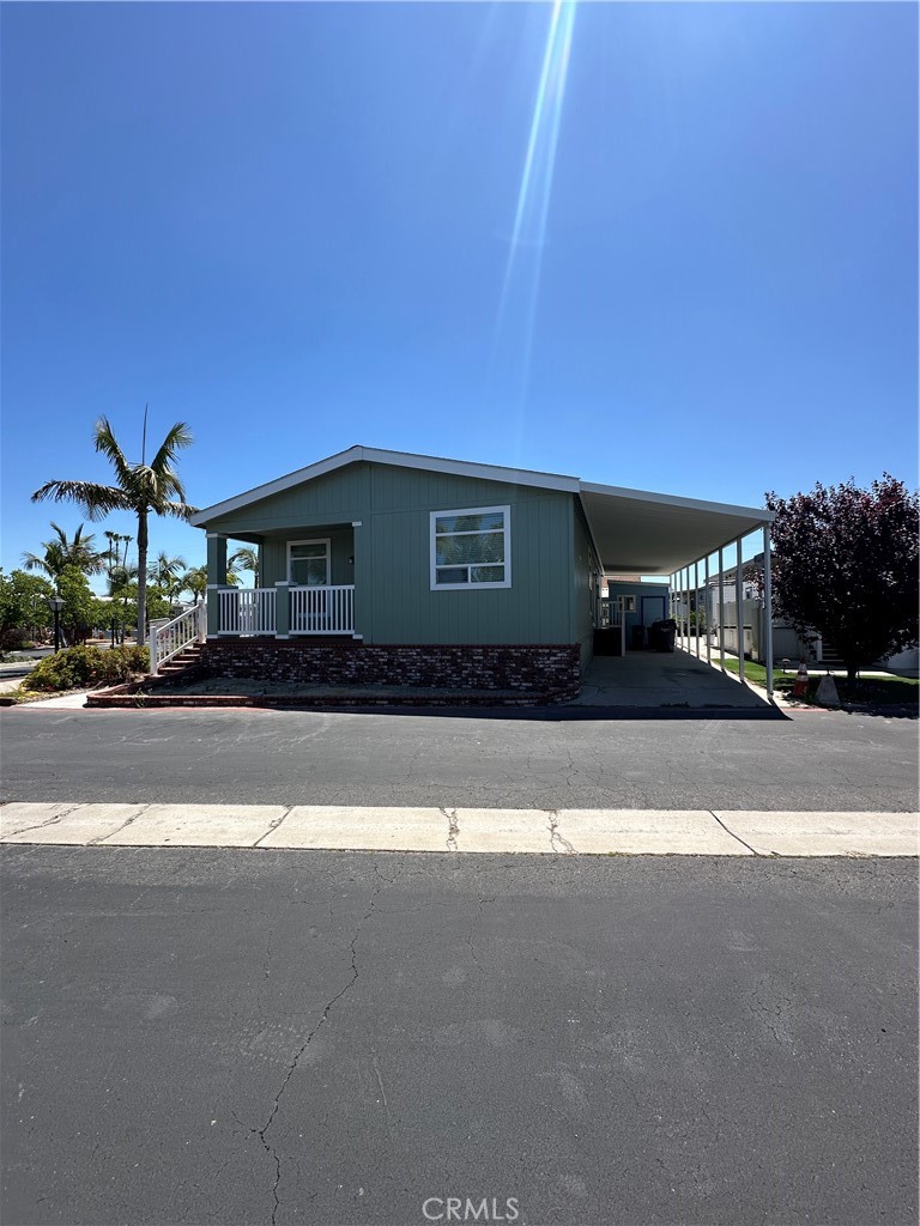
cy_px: 613
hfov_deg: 85.7
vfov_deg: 102.1
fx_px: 496
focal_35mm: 14
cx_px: 460
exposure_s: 1/1575
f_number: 2.2
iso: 40
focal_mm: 2.22
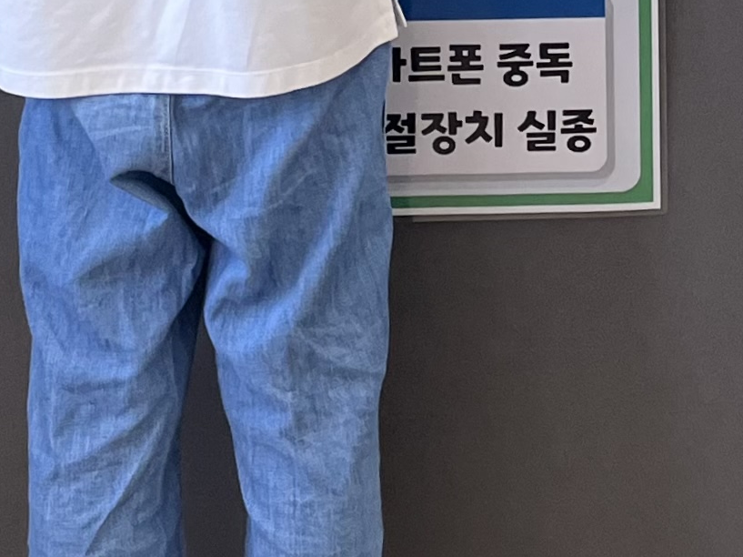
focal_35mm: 122
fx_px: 2617
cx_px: 775
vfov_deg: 11.9
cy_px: -56
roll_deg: +0.7
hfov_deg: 15.8
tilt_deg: -17.1
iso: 80
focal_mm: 5.1
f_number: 1.6
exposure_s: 1/120
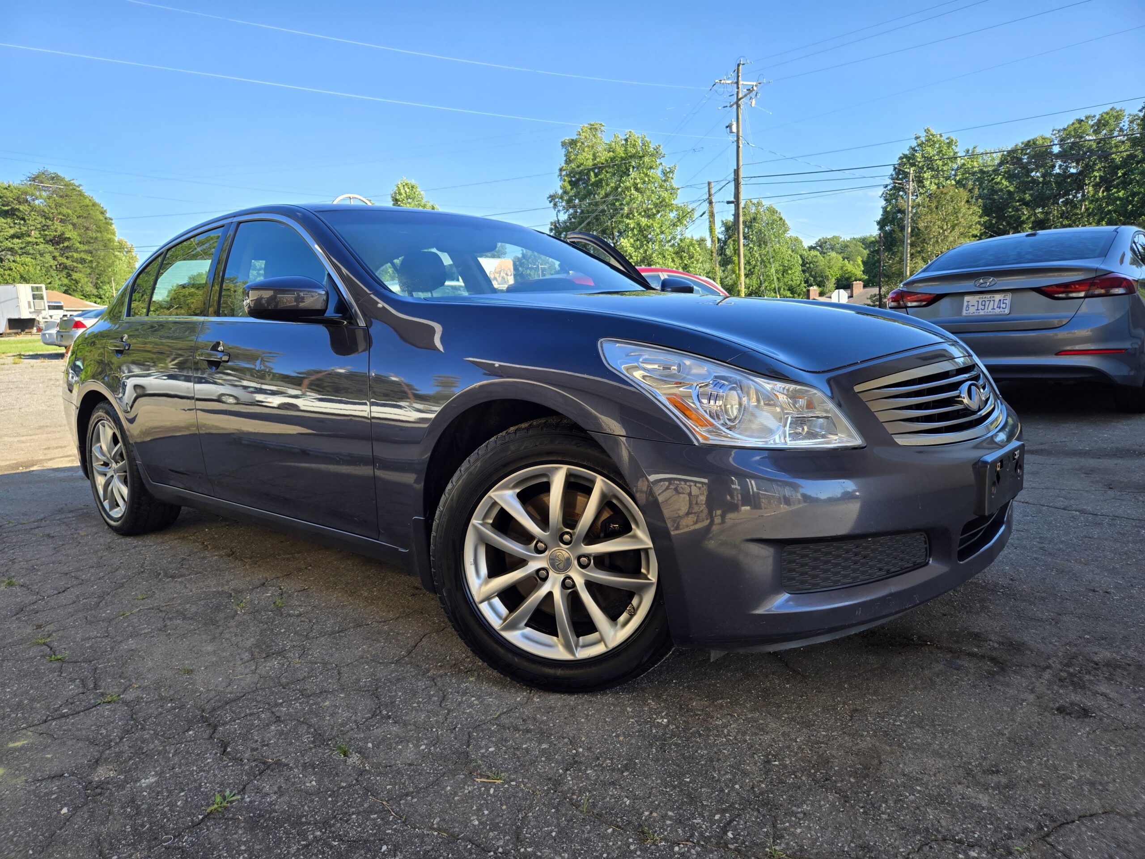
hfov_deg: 73.9
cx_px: 572
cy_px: 430
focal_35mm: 23
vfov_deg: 58.9
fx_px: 761
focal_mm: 5.4
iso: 25
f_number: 1.8
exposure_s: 1/641
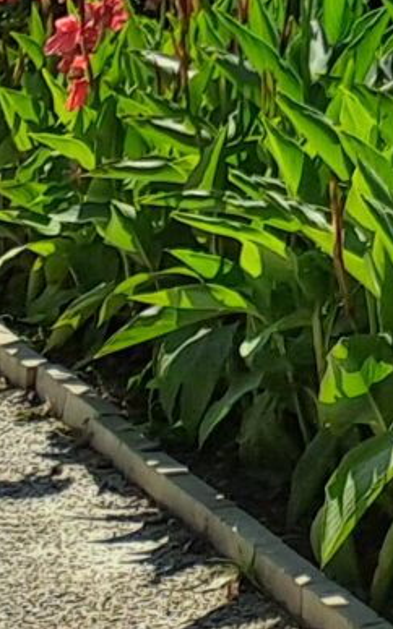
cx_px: 1051
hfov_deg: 6.9
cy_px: -744
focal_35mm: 175
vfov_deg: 10.7
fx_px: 3003
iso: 32
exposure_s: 1/2611
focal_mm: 4.65
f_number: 1.8
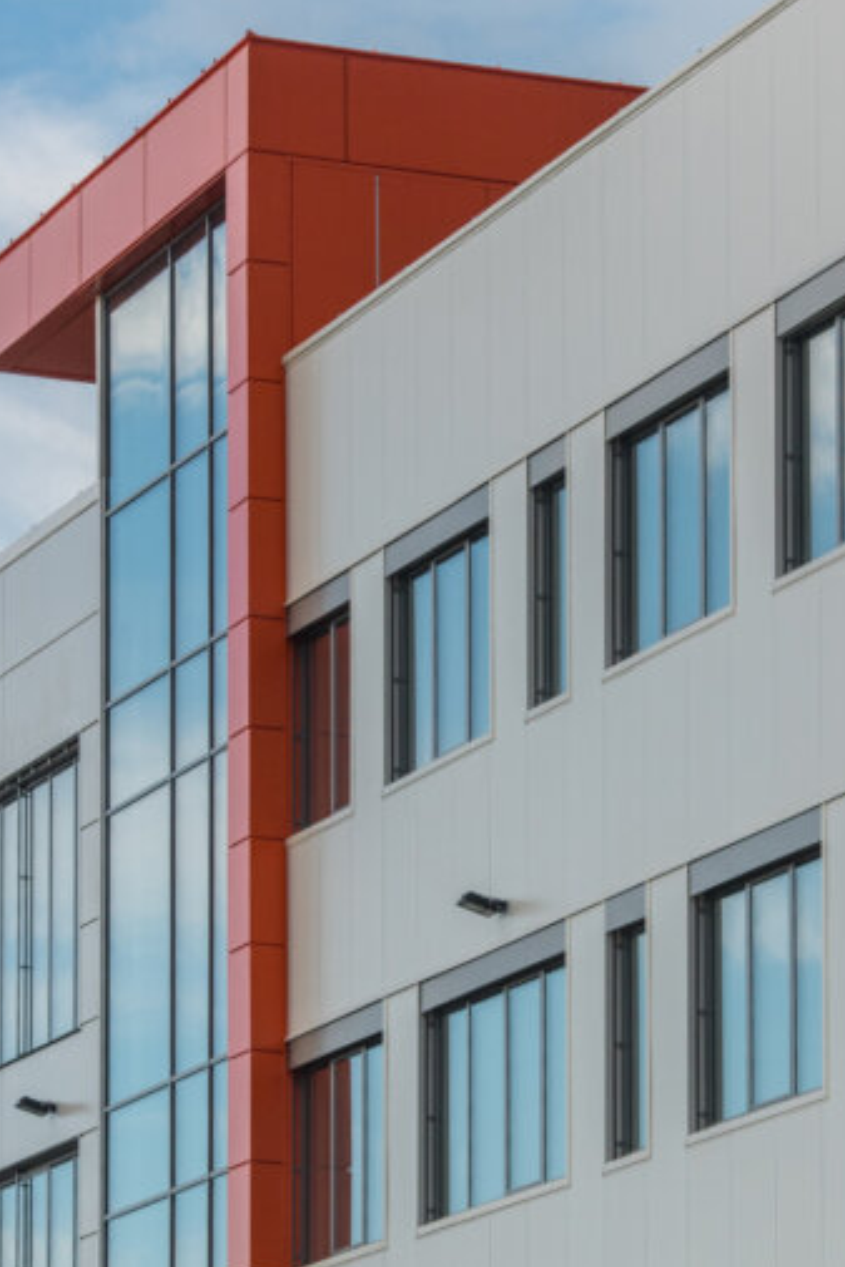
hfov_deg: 6.2
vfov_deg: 9.2
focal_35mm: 223
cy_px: 793
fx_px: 7845
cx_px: 742
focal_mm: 110
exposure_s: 1/4000
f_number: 4.5
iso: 500
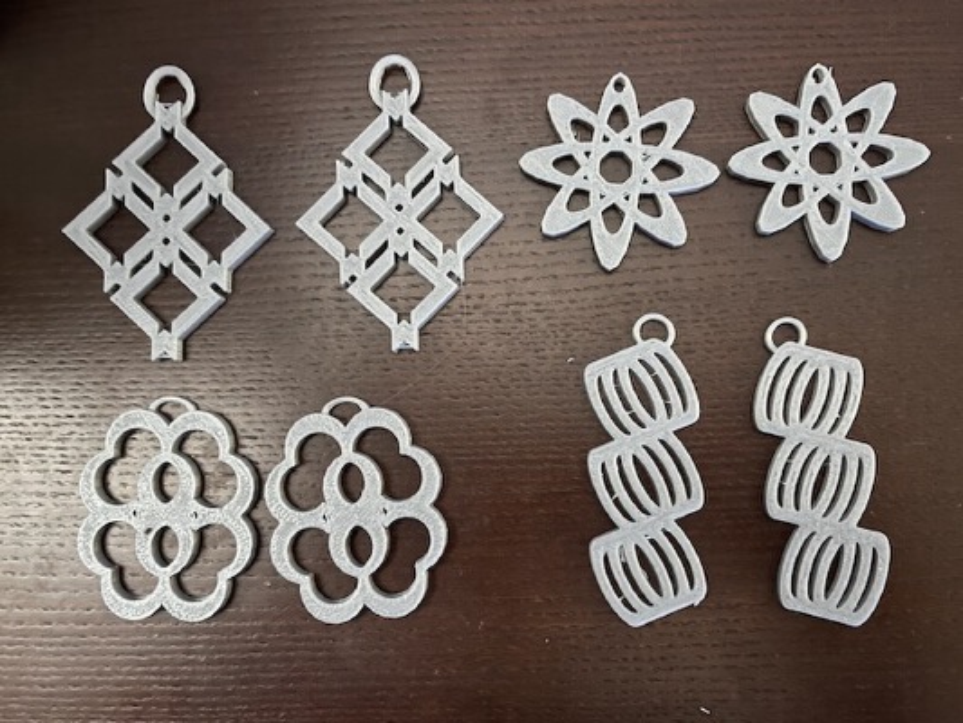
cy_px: 362
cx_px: 482
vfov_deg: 53.1
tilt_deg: -86.4
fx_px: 723
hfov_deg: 67.3
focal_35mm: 26
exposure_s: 1/9
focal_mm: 5.1
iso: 640
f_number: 1.6
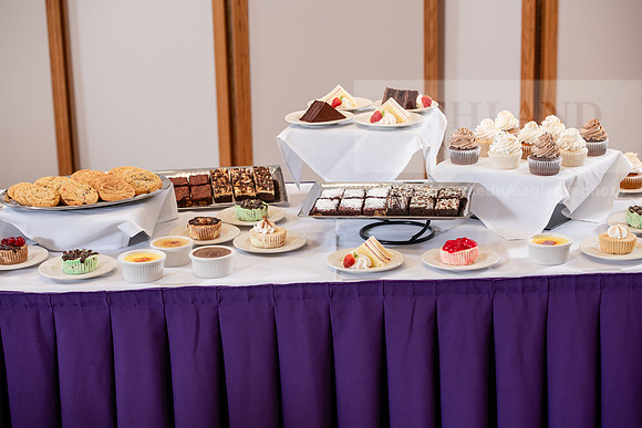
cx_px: 321
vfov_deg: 19.5
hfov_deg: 28.8
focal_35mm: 70
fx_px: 1249
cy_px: 214
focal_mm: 70
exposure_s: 1/160
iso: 640
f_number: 4.5
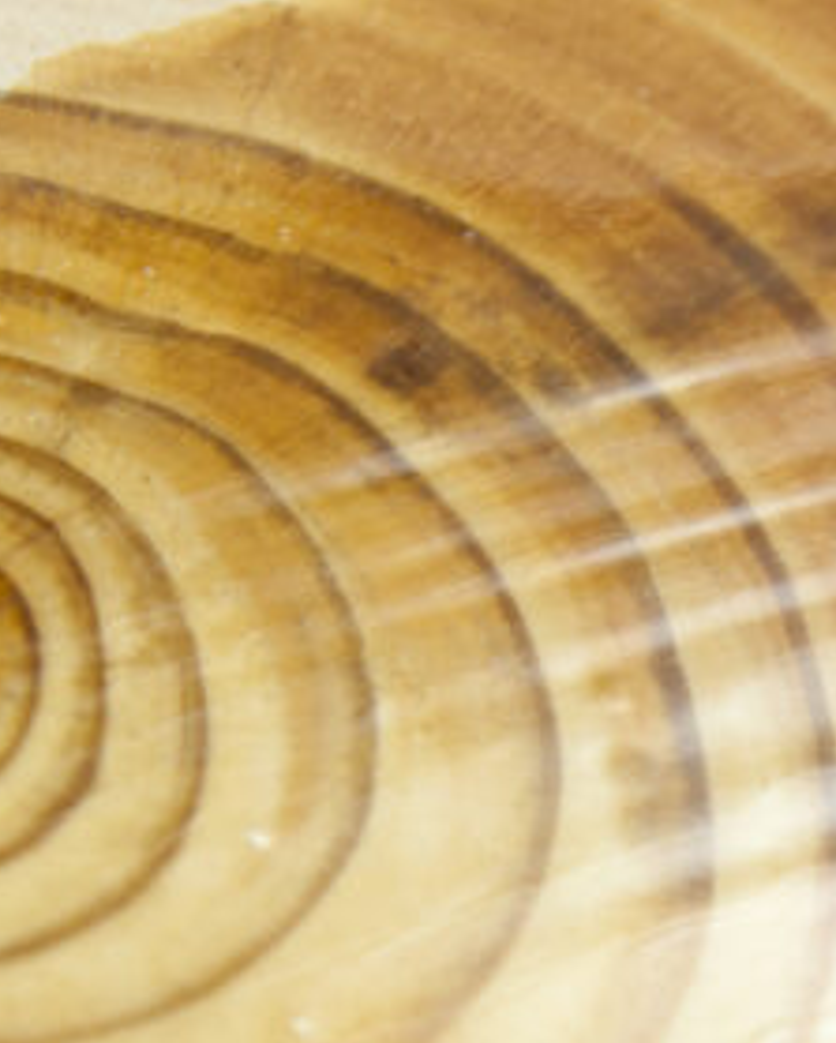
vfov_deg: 10.9
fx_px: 5434
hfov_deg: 8.7
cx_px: 1020
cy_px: 852
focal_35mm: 176
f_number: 4
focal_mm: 34
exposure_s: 1/200
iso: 125
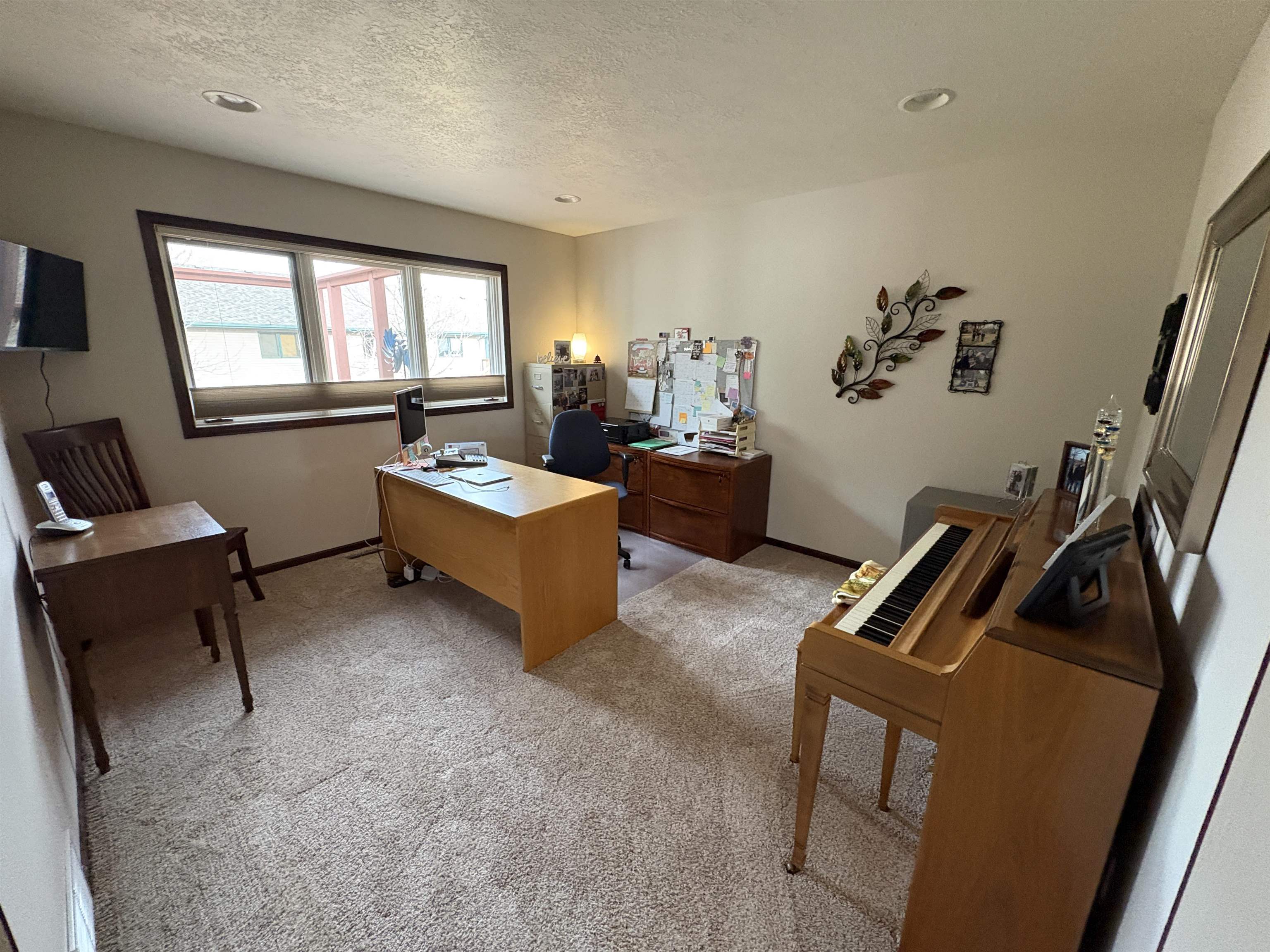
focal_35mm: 14
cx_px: 635
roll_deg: +0.0
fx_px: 514
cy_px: 476
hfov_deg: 102.1
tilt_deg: -14.1
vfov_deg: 85.7
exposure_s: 1/60
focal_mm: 2.22
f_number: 2.2
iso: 800
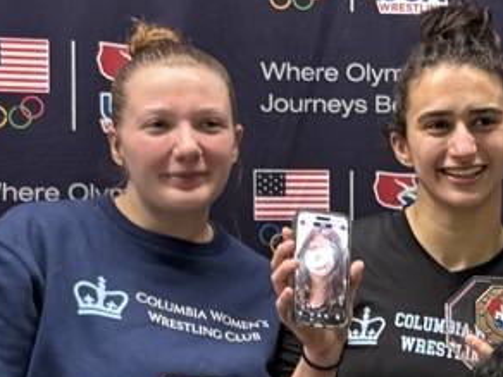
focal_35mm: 114
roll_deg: +0.3
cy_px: 262
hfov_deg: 17.0
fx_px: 1657
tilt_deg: -1.4
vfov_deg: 13.0
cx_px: 448
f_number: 1.6
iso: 160
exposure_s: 1/60
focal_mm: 5.96
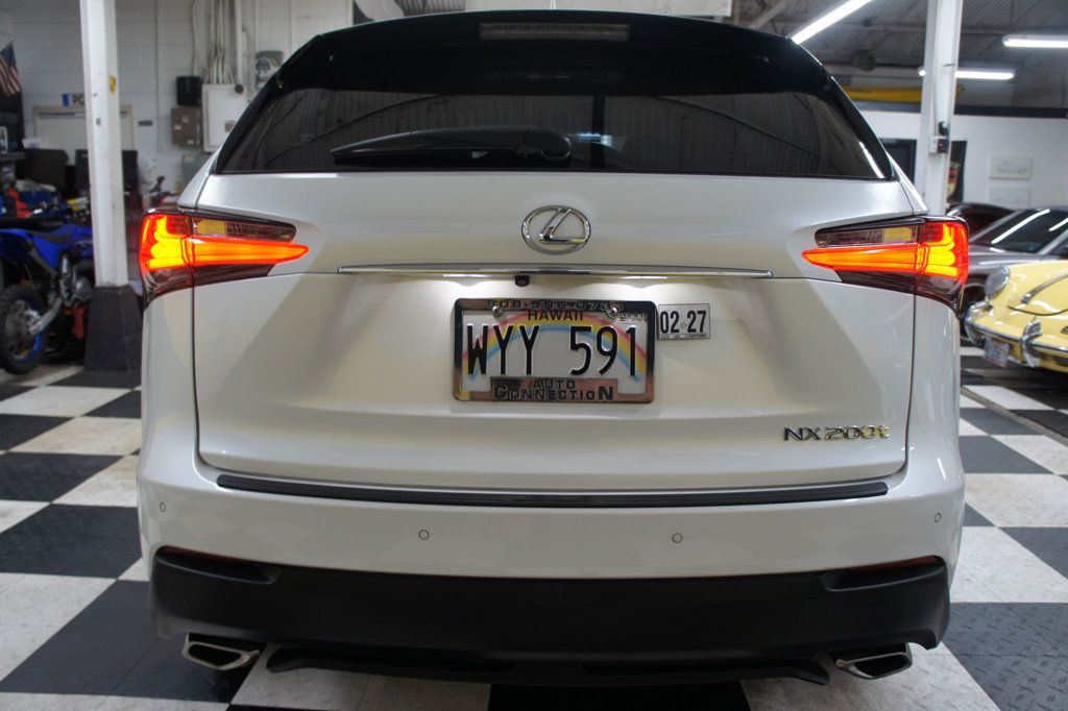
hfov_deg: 67.4
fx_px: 801
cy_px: 356
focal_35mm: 27
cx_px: 534
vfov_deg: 47.9
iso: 250
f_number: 3.5
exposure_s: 1/30
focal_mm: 18
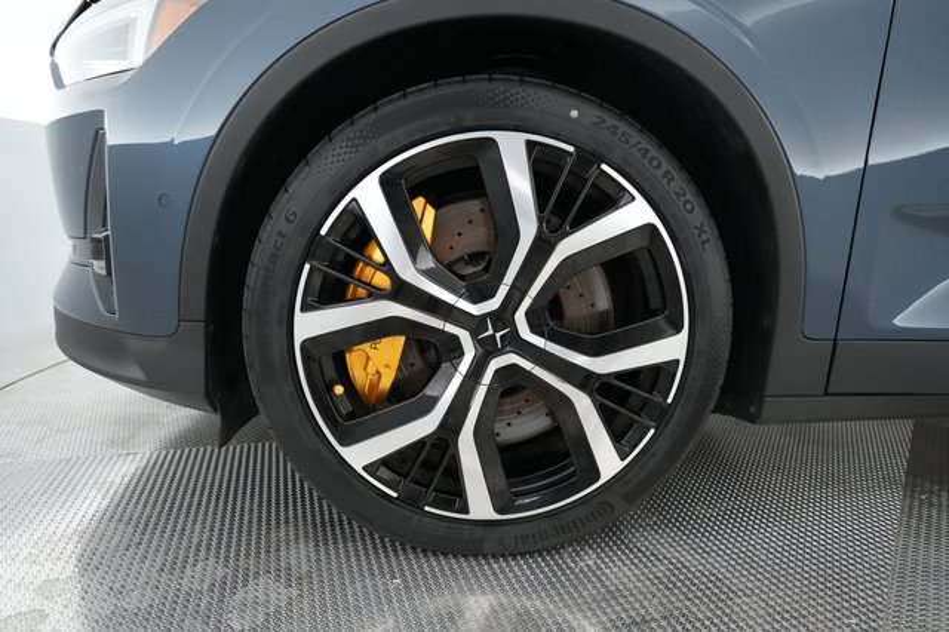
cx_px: 474
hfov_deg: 73.8
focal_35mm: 24
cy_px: 316
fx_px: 632
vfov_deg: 53.1
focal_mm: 24
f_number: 2.8
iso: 6400
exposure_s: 1/320
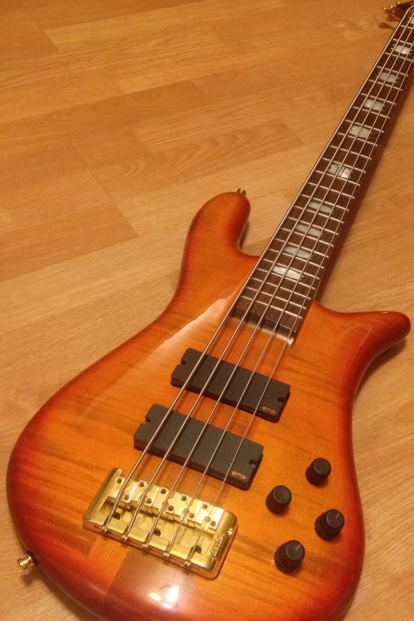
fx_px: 742
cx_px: 273
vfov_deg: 45.4
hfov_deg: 31.0
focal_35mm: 43
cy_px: 341
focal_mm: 4.3
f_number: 2.4
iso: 500
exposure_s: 1/15
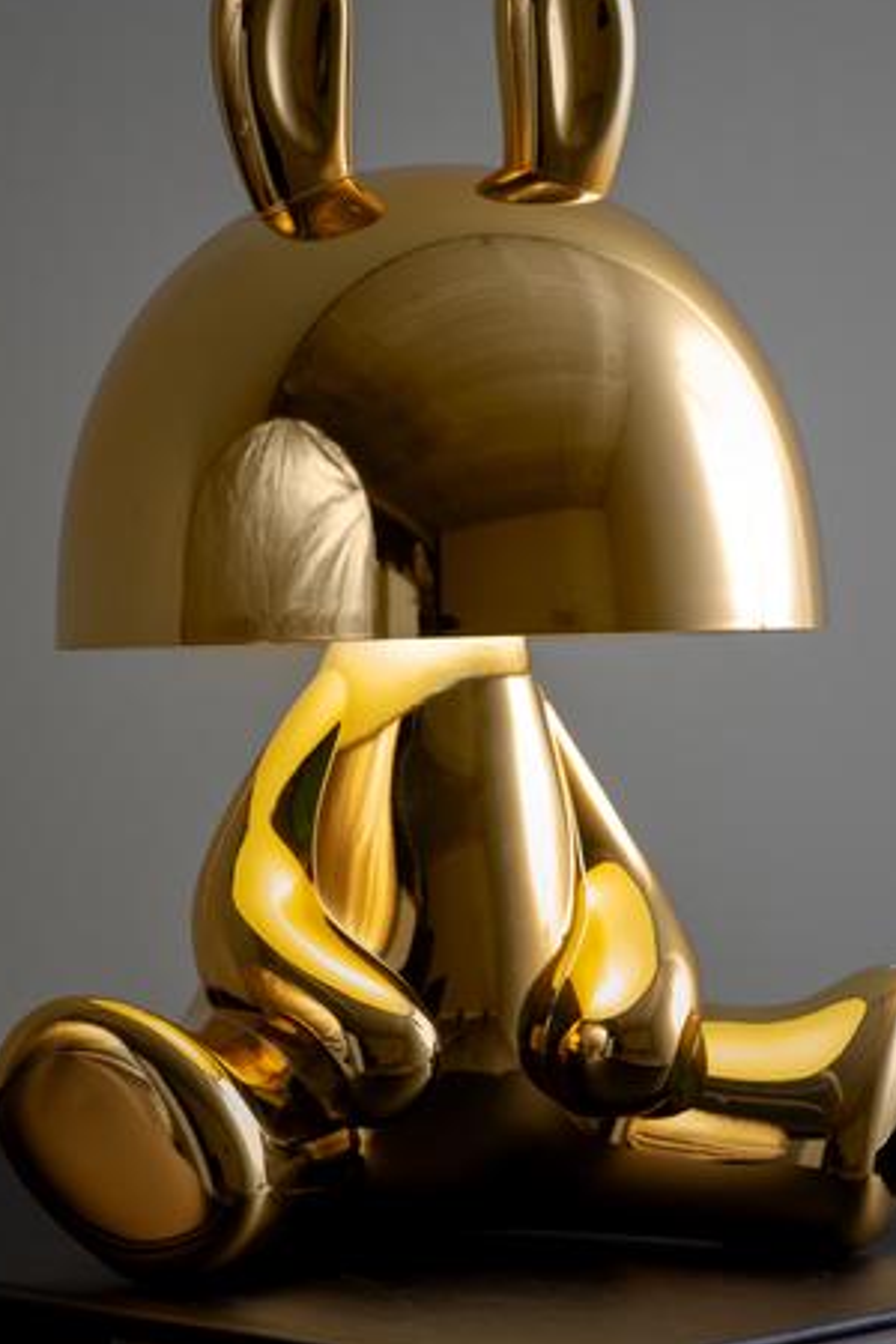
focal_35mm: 272
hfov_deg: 5.1
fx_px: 10154
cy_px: 753
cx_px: 436
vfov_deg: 7.6
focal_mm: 170
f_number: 7.1
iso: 50
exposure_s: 1/5
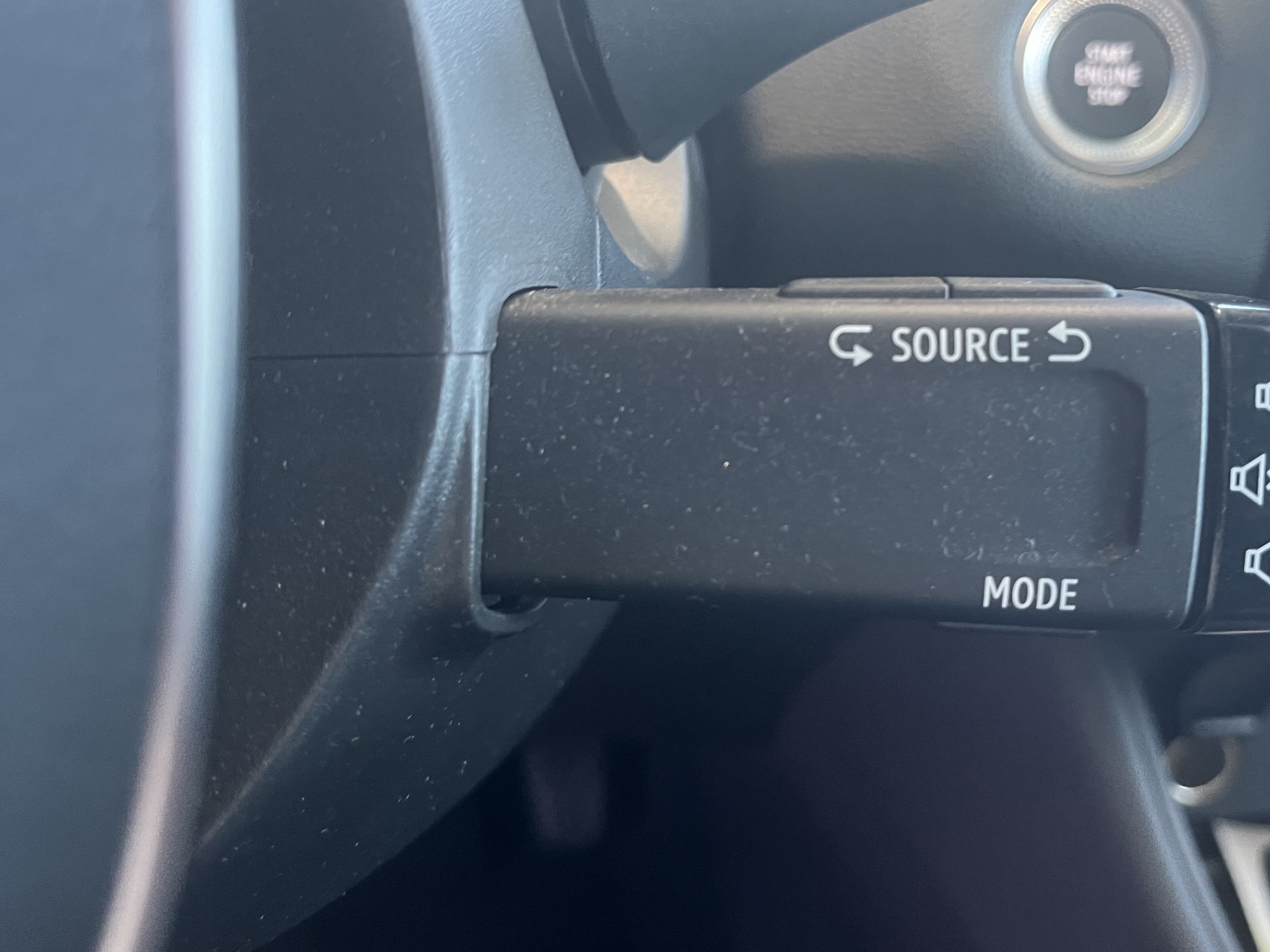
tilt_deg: -33.1
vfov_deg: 44.1
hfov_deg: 56.4
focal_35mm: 32
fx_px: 1174
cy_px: 443
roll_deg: -7.2
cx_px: 753
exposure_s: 1/33
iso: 400
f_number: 1.6
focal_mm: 5.1
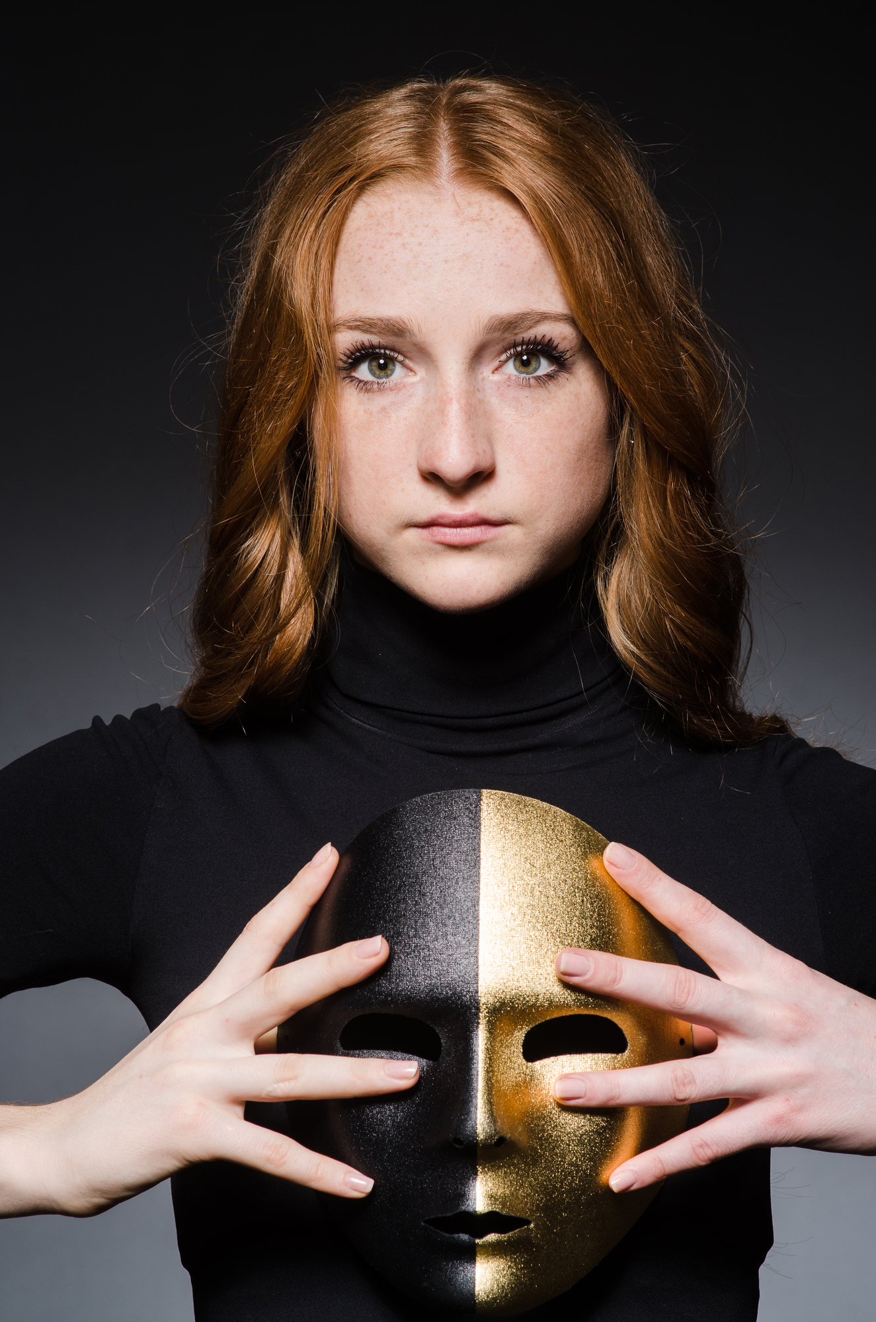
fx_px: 4674
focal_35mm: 128
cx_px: 438
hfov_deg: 10.7
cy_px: 661
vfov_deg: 16.1
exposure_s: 1/200
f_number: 8
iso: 100
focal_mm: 85
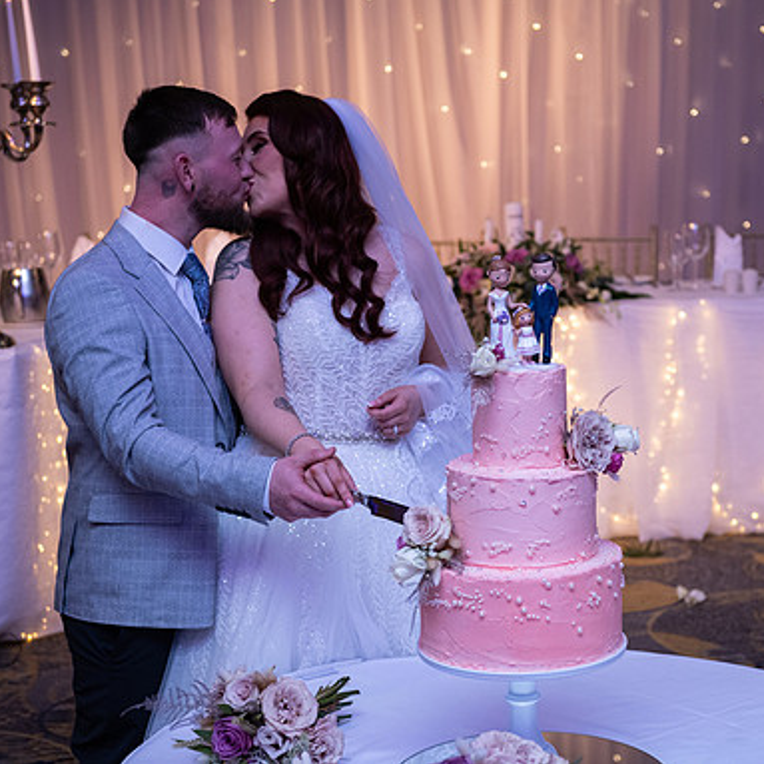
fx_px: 1798
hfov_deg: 23.9
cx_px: 507
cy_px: 380
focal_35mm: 72
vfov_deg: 24.0
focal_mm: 56
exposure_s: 1/160
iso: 800
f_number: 3.5
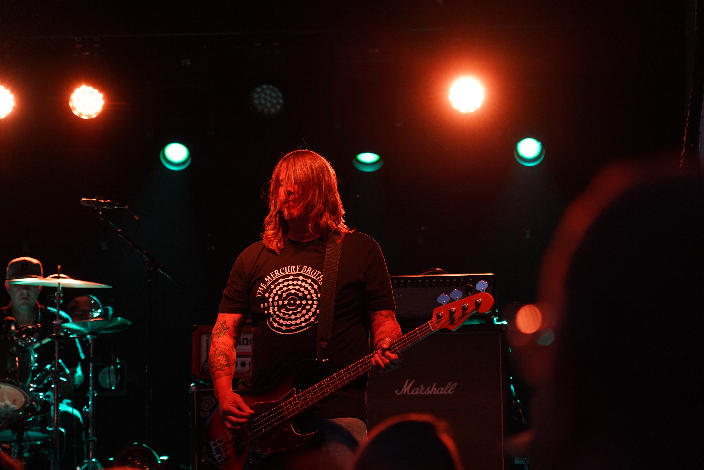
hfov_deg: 19.5
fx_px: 2053
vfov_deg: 13.0
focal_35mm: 105
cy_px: 235
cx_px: 352
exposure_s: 1/160
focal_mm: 105
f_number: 4
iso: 4000
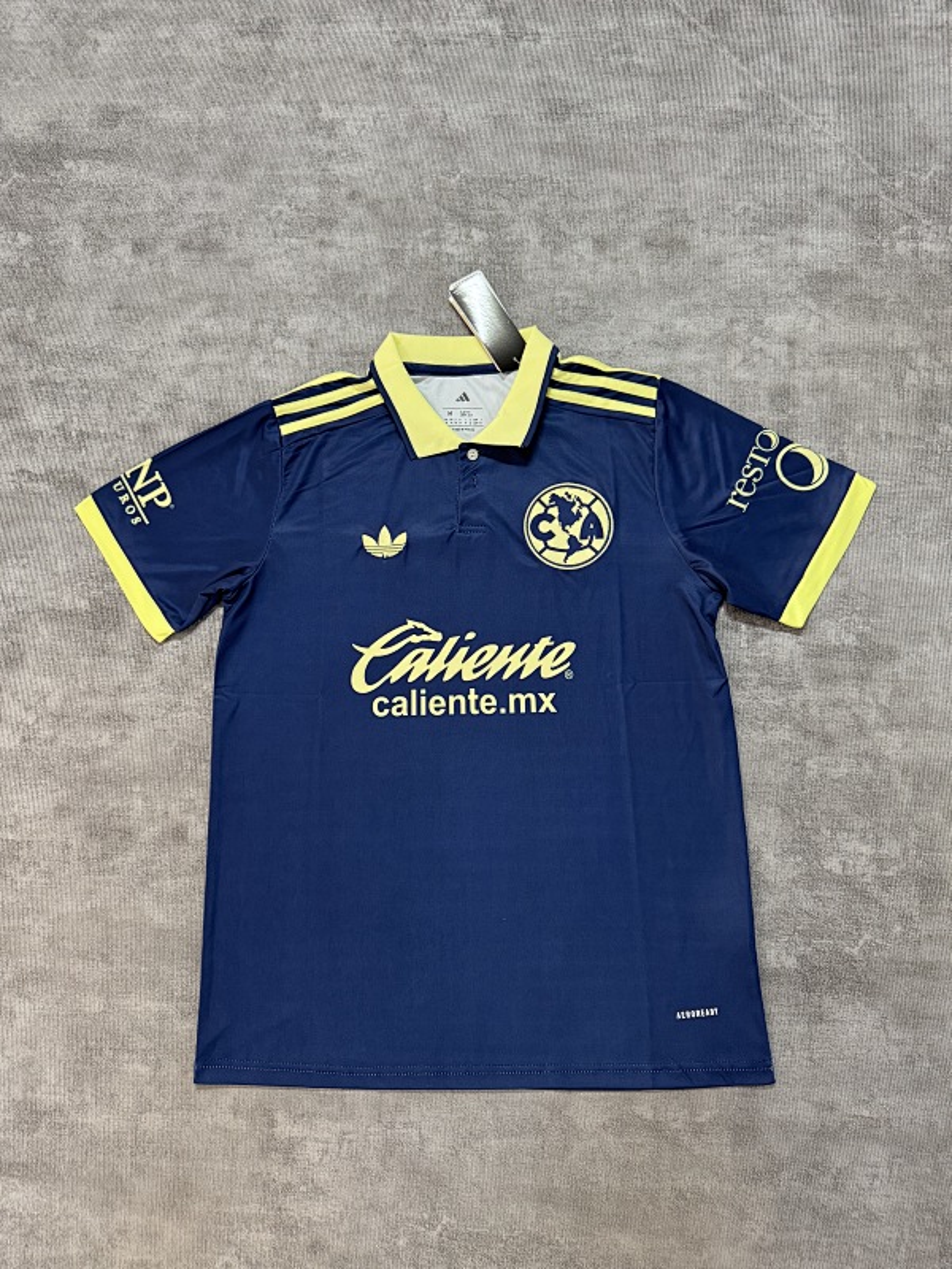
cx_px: 476
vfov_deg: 71.6
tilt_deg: -80.1
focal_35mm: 24
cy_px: 634
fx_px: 880
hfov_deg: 56.8
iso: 320
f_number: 1.78
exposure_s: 1/60
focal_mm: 6.76
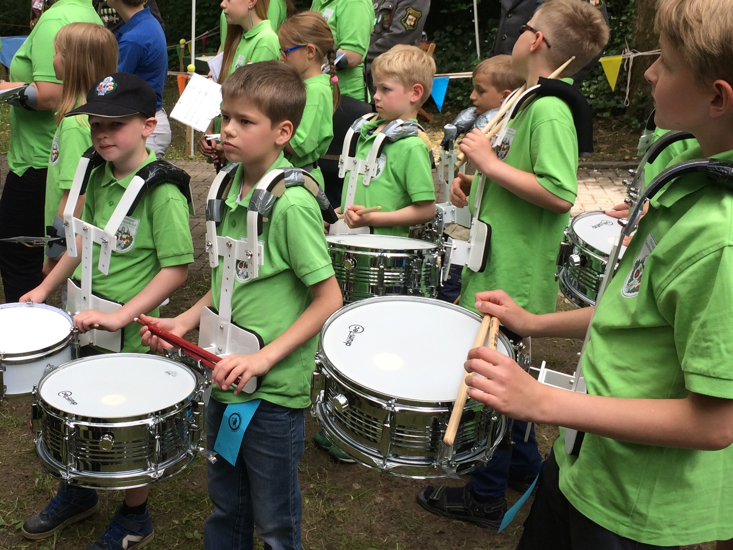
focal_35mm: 46
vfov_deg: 31.2
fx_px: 974
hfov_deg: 40.9
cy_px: 177
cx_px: 269
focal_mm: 4.12
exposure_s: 1/266
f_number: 2.2
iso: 32
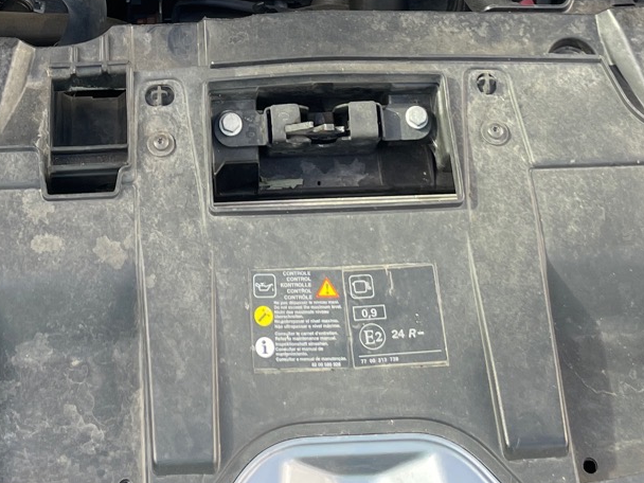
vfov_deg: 17.5
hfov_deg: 25.2
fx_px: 1433
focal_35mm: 77
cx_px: 196
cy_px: -199
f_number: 1.6
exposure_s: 1/238
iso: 32
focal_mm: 4.2
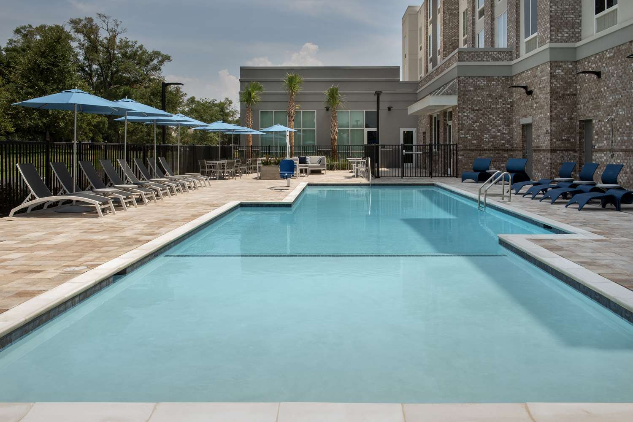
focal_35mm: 32
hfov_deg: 58.7
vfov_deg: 41.1
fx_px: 563
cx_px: 316
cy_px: 211
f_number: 22
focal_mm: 32
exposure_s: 1/25
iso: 50
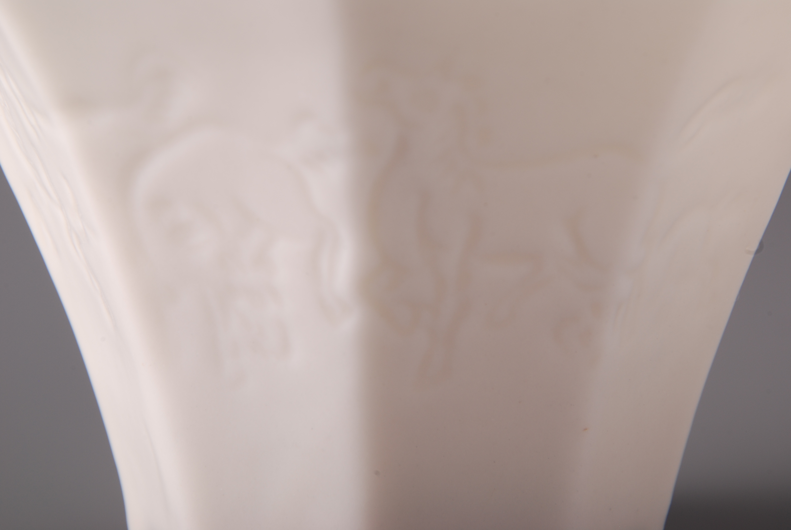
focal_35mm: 300
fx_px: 6600
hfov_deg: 6.9
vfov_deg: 4.6
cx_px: 396
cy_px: 265
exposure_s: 1/100
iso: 100
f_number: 16
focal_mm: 200
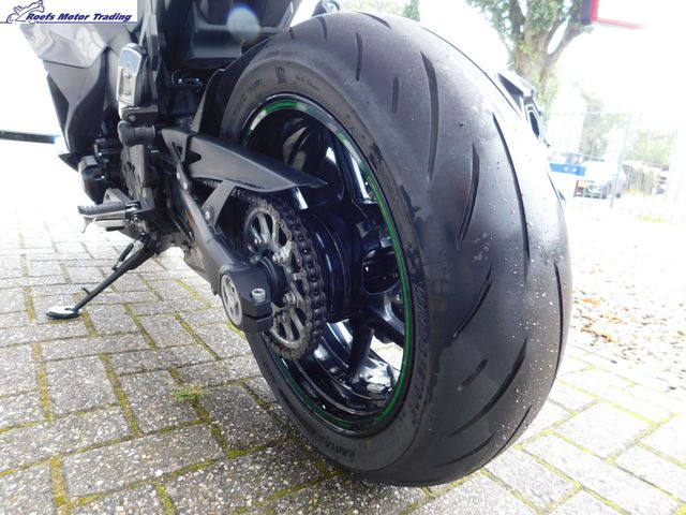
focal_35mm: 23
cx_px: 343
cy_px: 258
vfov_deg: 58.9
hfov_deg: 73.9
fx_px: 456
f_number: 3
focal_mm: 4
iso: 125
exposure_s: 1/30
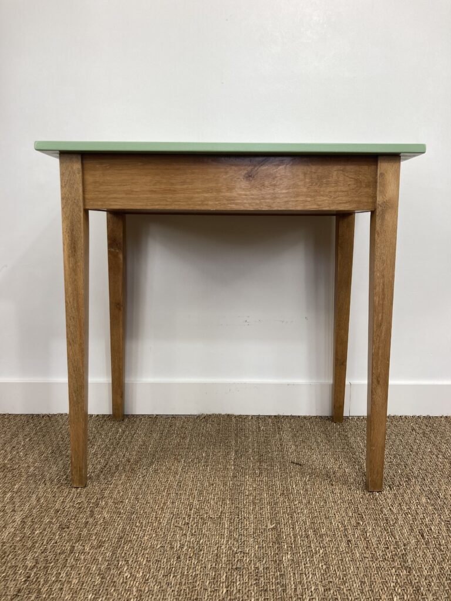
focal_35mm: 28
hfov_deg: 49.7
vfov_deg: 63.4
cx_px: 226
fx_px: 486
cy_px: 300
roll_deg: -0.2
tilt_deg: -6.0
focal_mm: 3.99
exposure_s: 1/100
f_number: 1.8
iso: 25
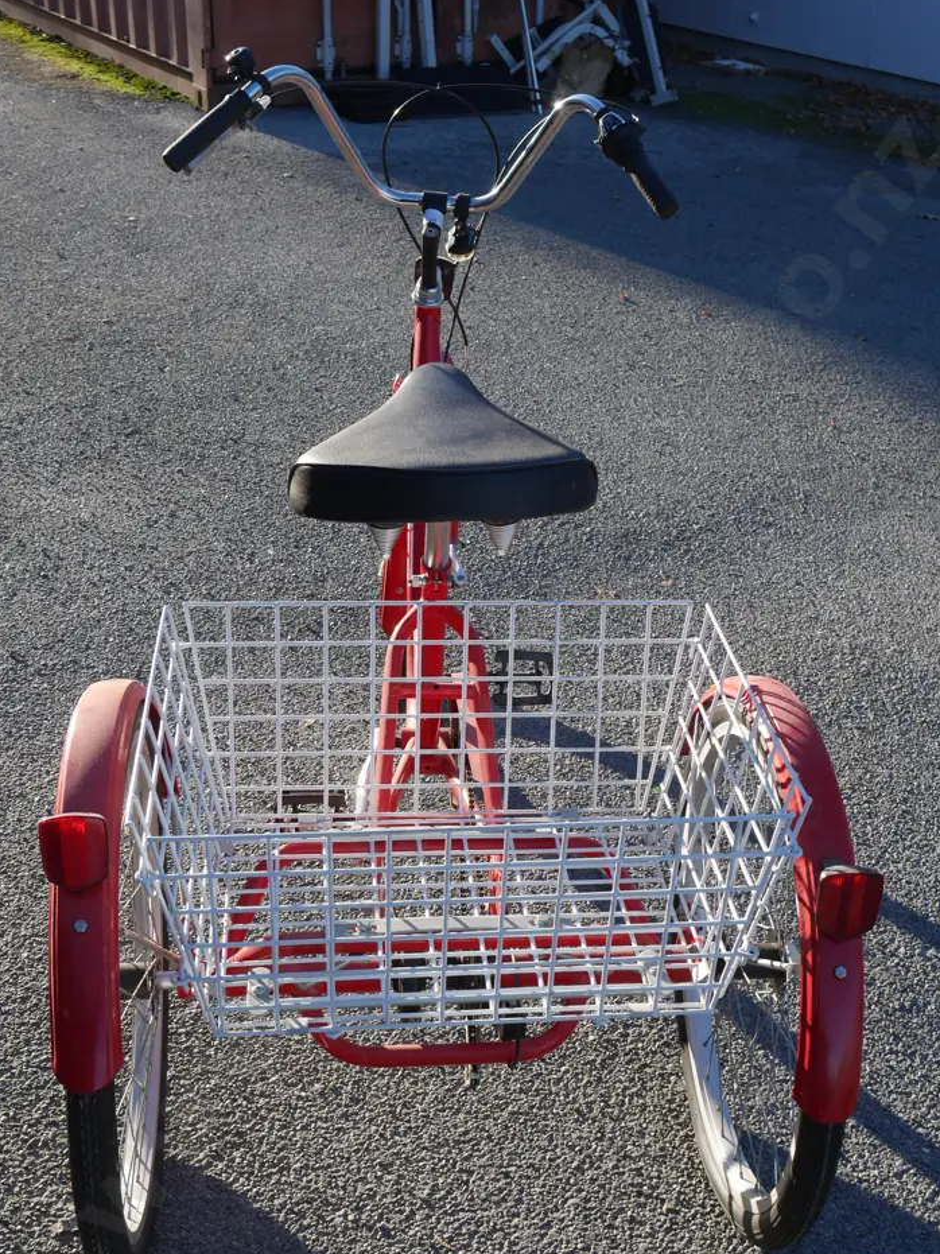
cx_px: 512
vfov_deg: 42.9
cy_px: 684
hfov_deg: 32.8
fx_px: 1593
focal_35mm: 44
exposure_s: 1/200
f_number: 6.3
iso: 200
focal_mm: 20
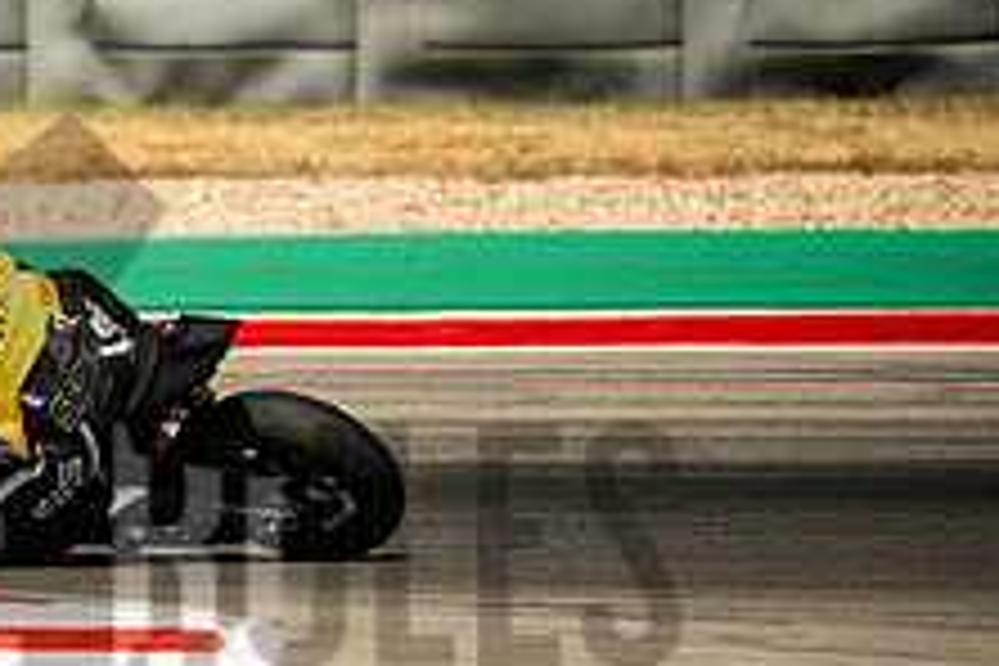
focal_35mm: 1097
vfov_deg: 1.3
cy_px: 551
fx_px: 30439
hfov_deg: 1.9
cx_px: -270
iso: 320
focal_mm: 280
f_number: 2.8
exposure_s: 1/2500
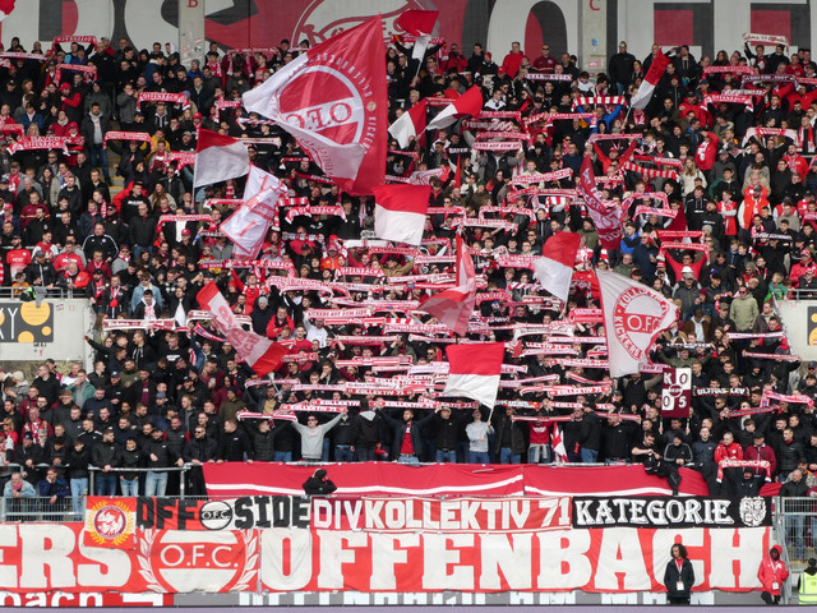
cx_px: 408
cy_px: 306
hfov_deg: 9.9
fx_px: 4720
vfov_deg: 7.4
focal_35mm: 200
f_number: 5.6
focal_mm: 35.8
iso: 80
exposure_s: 1/125
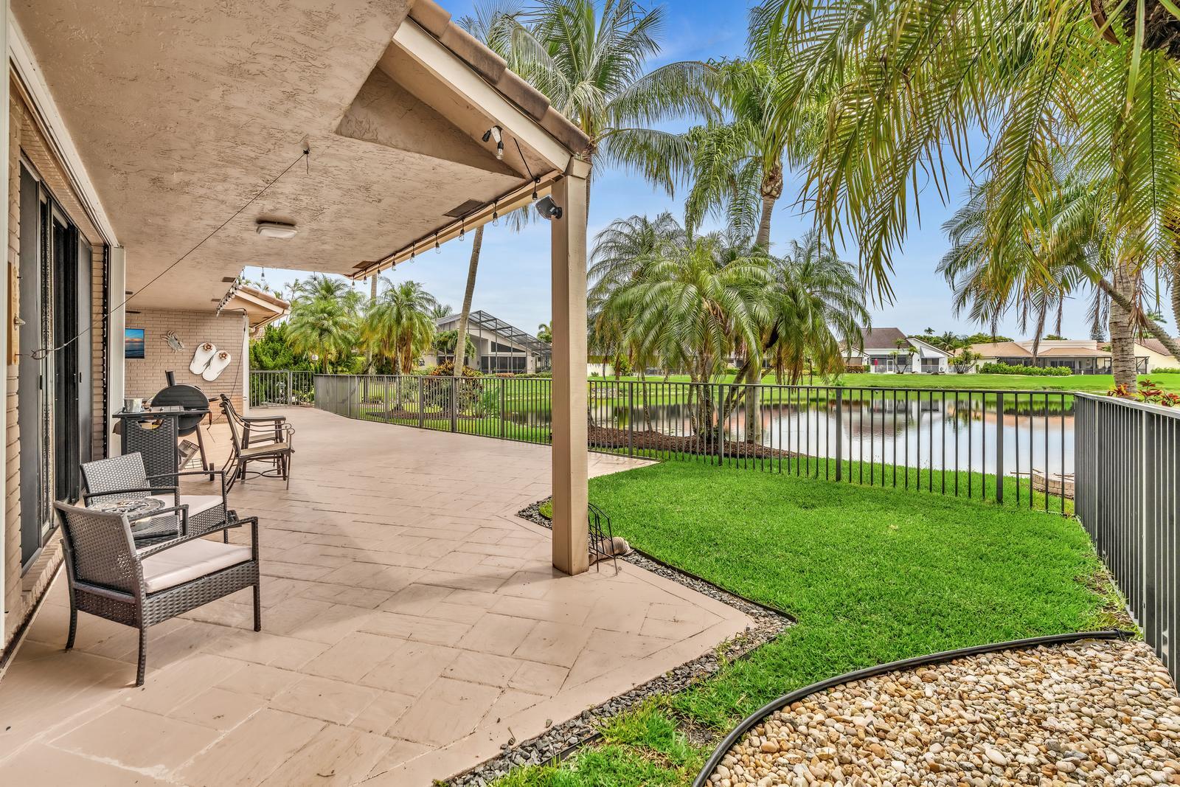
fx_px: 524
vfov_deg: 73.8
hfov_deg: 96.7
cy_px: 394
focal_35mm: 16
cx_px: 590
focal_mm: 16
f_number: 8
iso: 200
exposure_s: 1/400
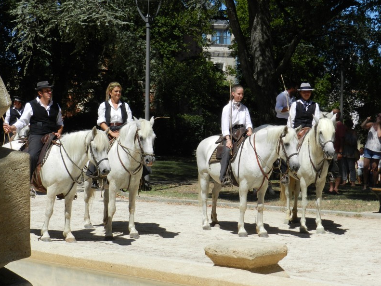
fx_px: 935
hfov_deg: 23.0
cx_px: 191
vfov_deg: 17.4
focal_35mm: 85
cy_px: 143
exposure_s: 1/1250
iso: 160
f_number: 5
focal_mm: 14.9
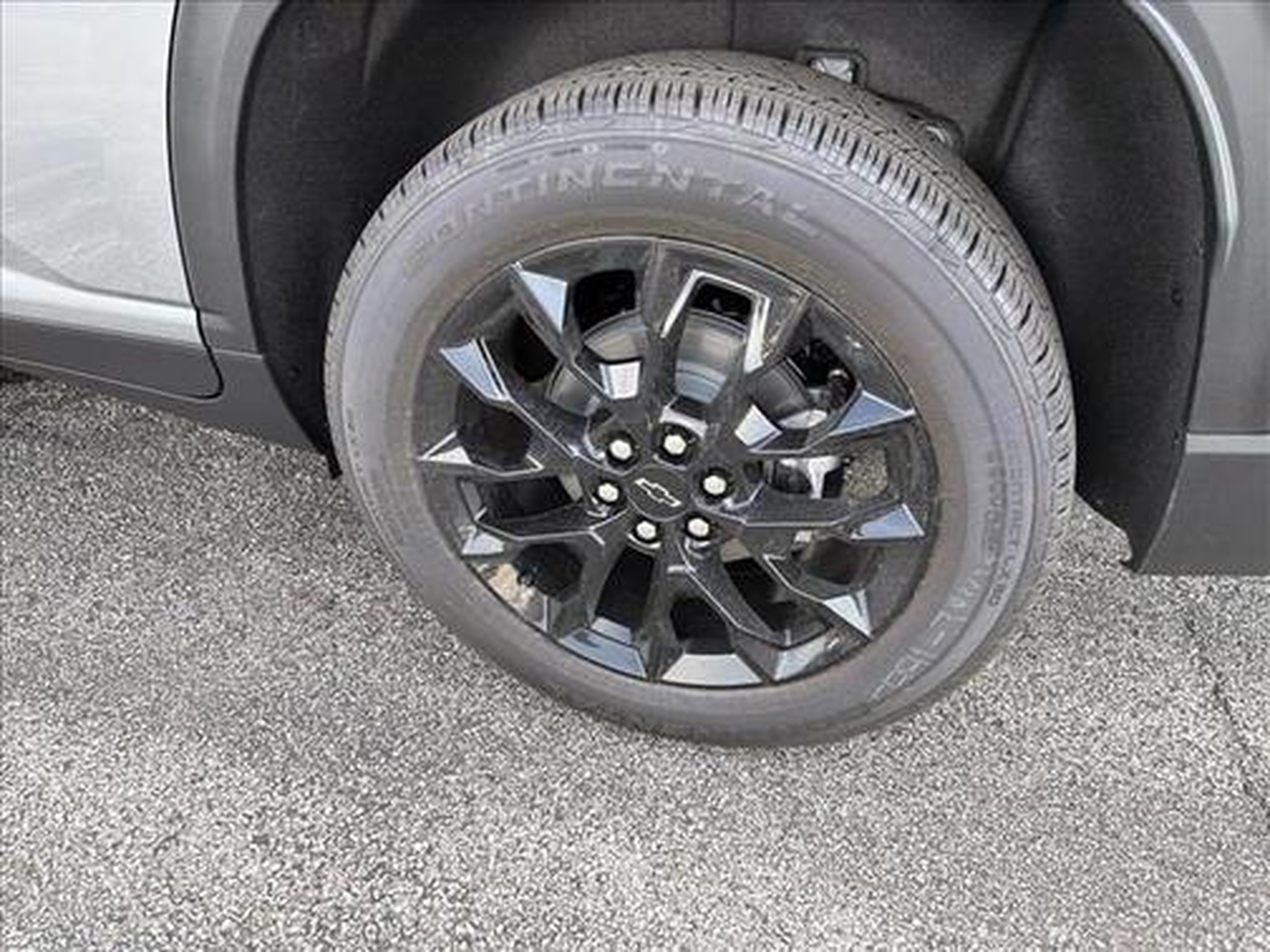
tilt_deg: -32.4
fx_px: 881
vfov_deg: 56.8
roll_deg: -2.6
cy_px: 476
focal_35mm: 24
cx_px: 635
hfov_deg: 71.6
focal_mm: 6.76
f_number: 1.78
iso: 320
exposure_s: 1/780
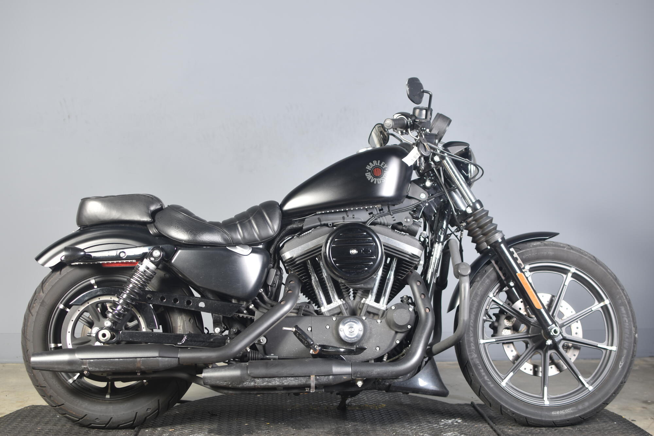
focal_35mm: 52
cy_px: 218
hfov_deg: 37.9
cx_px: 327
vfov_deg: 25.7
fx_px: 954
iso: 100
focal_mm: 35
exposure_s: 1/160
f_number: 3.2
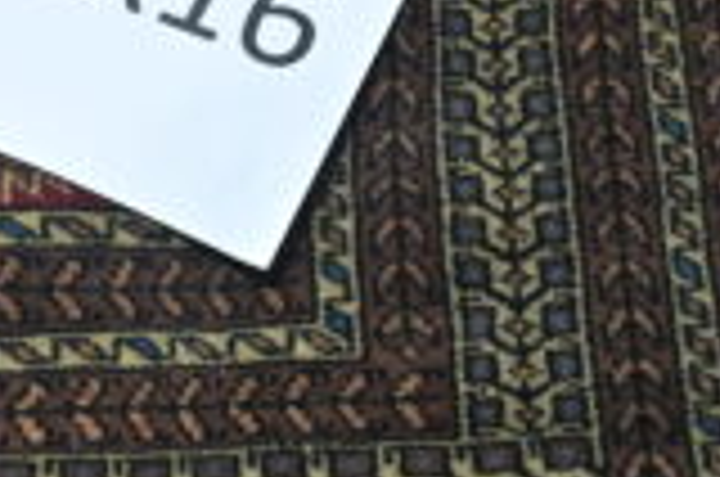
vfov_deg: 19.1
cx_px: 126
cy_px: 405
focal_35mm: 70
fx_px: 1397
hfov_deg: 28.2
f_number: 5.6
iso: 1250
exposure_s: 1/125
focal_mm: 26
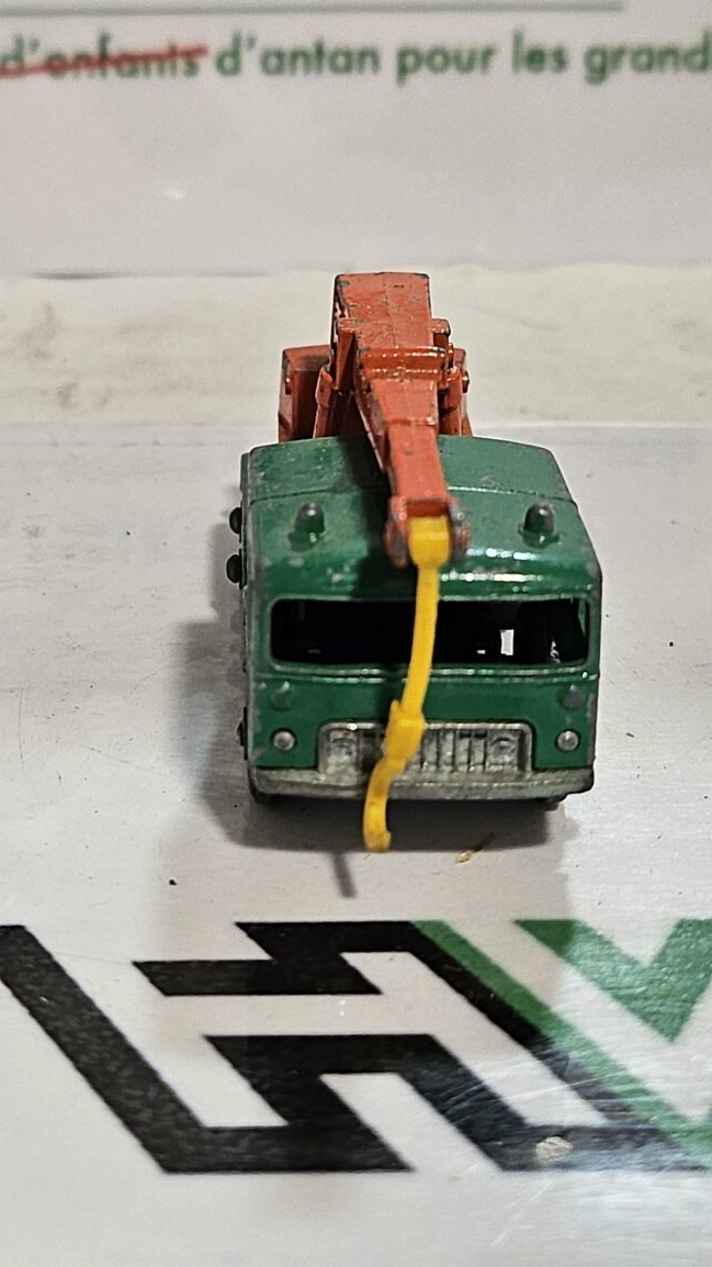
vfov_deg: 35.9
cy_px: 489
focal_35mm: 58
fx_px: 1947
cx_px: 231
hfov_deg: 20.6
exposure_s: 1/100
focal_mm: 5
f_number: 1.8
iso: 100
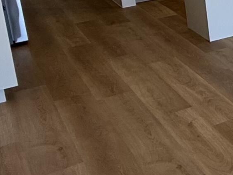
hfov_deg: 18.2
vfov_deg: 18.5
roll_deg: +0.4
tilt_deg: -10.1
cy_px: -38
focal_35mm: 75
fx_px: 505
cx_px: 457
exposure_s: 1/120
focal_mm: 2.22
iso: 80
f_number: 2.2
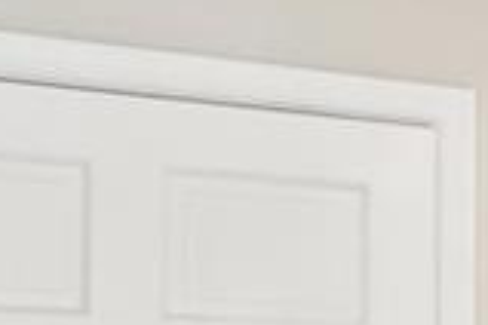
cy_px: 520
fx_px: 1616
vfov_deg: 11.0
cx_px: 866
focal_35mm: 119
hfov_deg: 15.0
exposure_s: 1/10
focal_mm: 18.5
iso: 400
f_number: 8
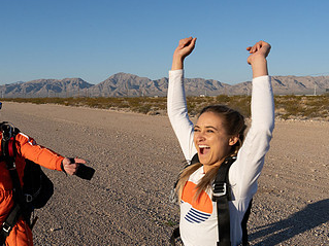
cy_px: 164
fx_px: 399
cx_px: 117
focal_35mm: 42
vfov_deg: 34.0
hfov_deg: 44.3
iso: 800
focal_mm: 24
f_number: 9
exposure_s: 1/2000
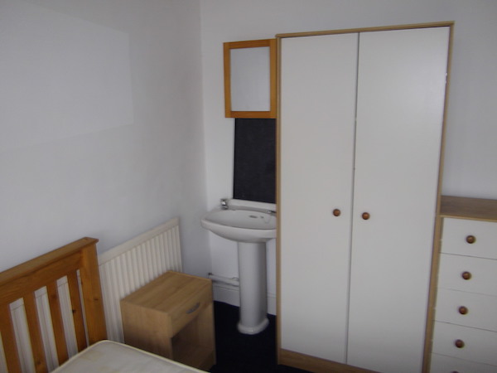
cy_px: 186
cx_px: 248
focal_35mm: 27
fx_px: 388
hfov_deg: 65.3
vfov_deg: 51.4
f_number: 3.2
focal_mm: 4.9
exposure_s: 1/50
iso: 100
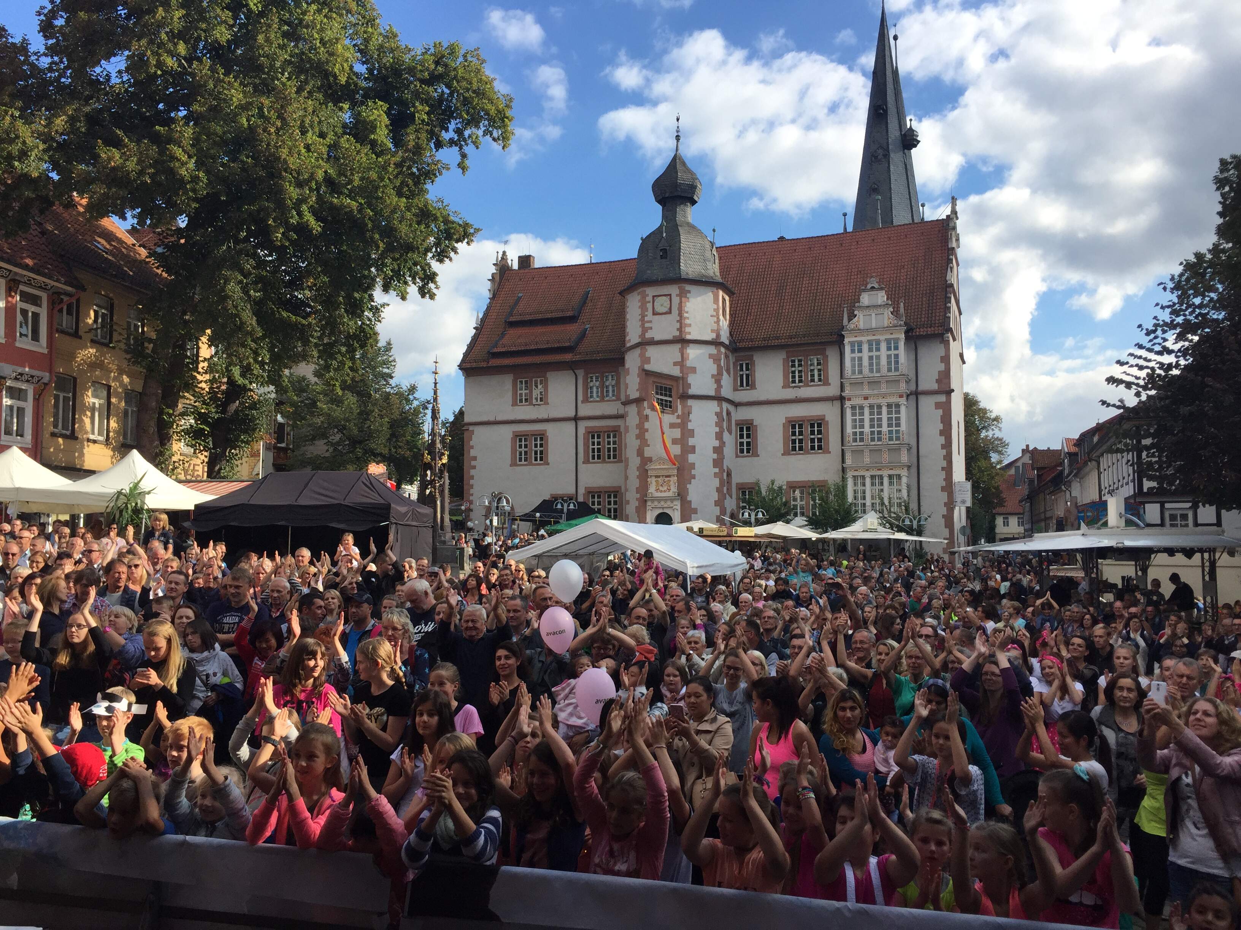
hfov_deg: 61.7
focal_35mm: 29
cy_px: 465
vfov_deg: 48.2
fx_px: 1040
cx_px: 620
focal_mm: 4.15
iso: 32
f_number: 2.2
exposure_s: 1/1276
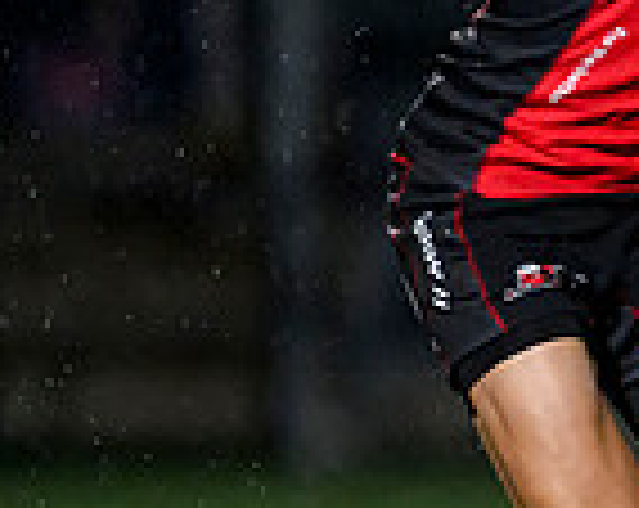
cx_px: 1554
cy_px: 267
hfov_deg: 0.7
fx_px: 49164
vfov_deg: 0.6
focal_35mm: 2605
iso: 6400
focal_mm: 560
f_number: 4
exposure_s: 1/1250
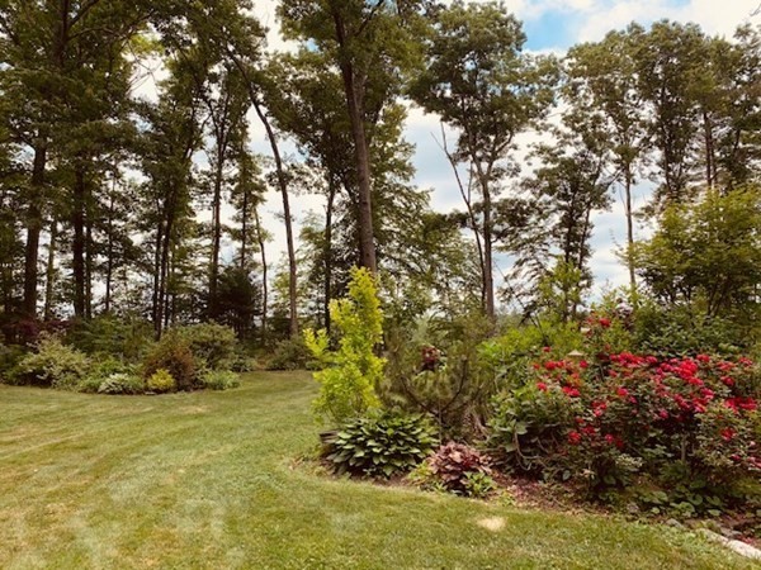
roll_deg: +0.9
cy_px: 285
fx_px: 572
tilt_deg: +8.9
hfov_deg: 67.3
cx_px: 380
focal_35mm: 26
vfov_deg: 53.1
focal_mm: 4.25
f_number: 1.8
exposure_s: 1/1299
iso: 25
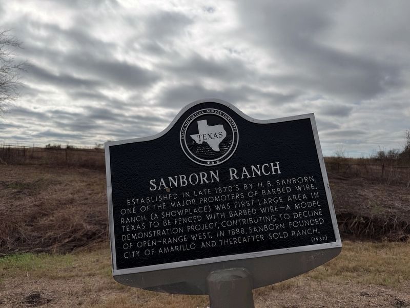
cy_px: 154
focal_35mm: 24
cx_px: 205
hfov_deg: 71.6
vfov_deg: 56.8
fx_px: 284
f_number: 1.78
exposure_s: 1/11905
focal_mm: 6.76
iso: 80
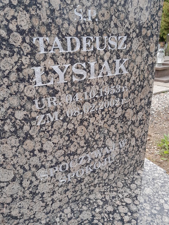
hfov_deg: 51.4
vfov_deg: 65.3
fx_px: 176
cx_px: 84
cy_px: 112
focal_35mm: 27
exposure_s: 1/100
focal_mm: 4
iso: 40
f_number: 1.8
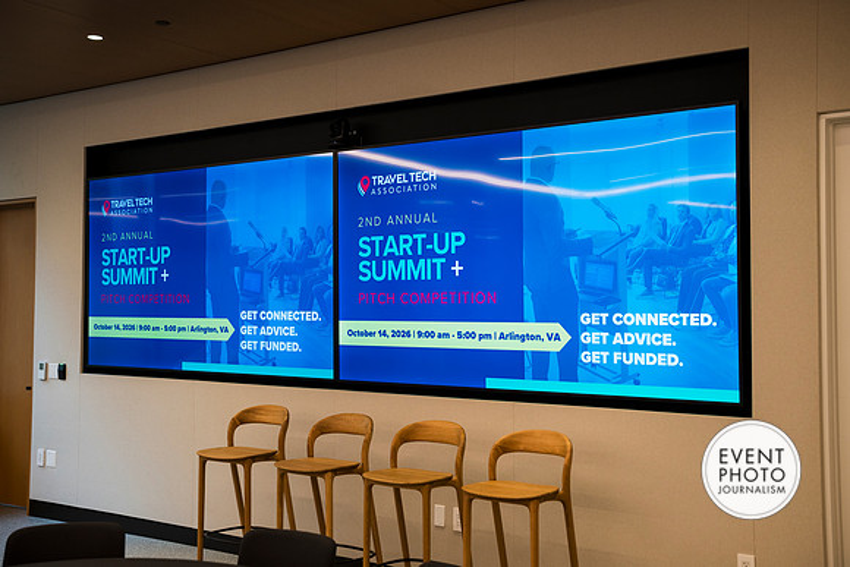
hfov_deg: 47.4
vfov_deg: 32.6
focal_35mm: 41
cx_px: 425
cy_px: 284
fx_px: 968
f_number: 3.2
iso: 560
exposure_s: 1/200
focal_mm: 41
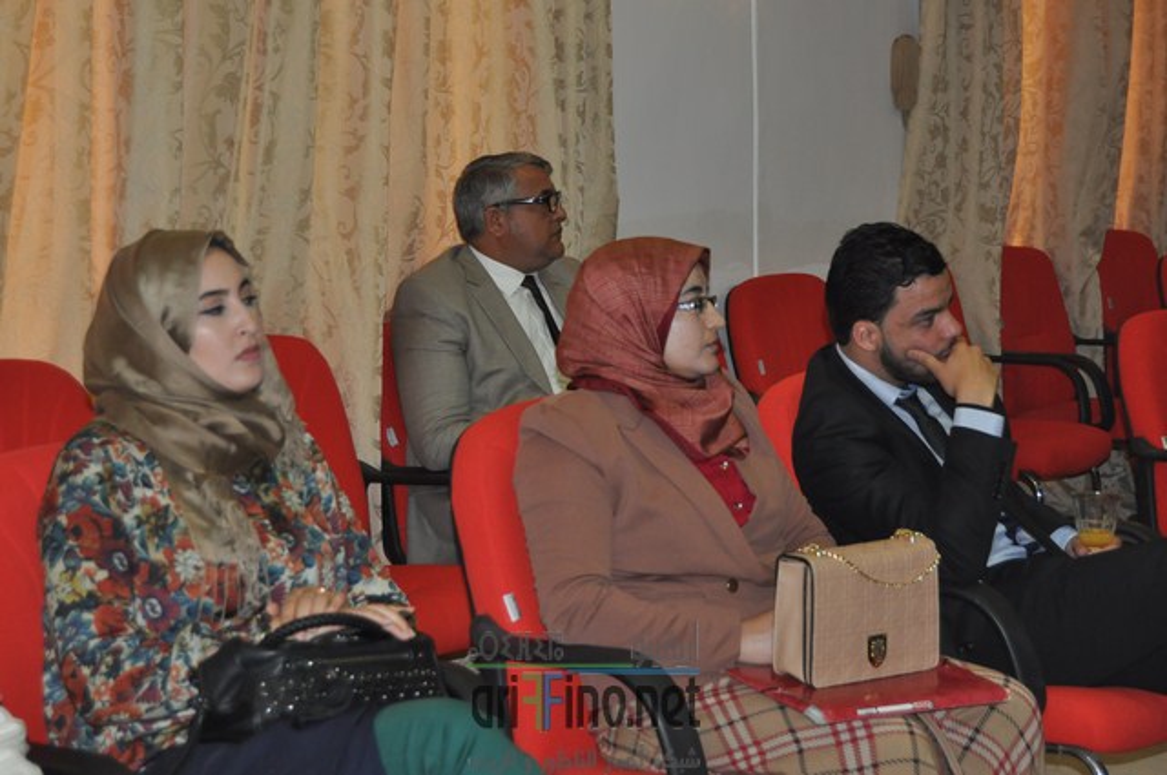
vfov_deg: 19.7
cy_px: 388
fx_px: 2234
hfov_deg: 29.3
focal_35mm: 69
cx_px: 584
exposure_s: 1/60
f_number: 5.3
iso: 800
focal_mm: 46
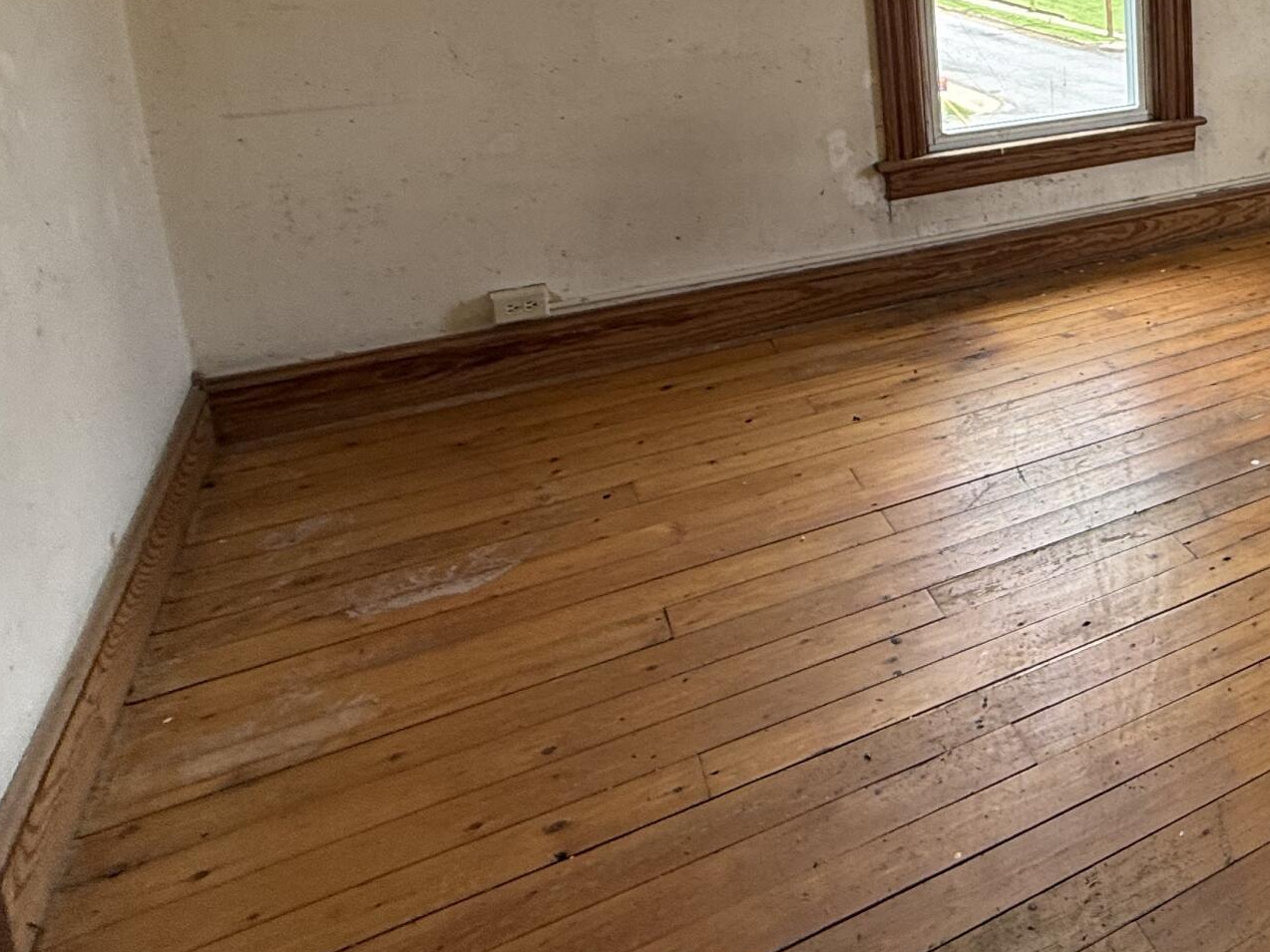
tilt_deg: -8.1
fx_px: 1211
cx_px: 1408
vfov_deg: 39.5
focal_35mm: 33
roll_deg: -0.7
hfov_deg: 42.8
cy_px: 74
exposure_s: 1/99
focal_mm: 2.22
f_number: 2.2
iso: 64
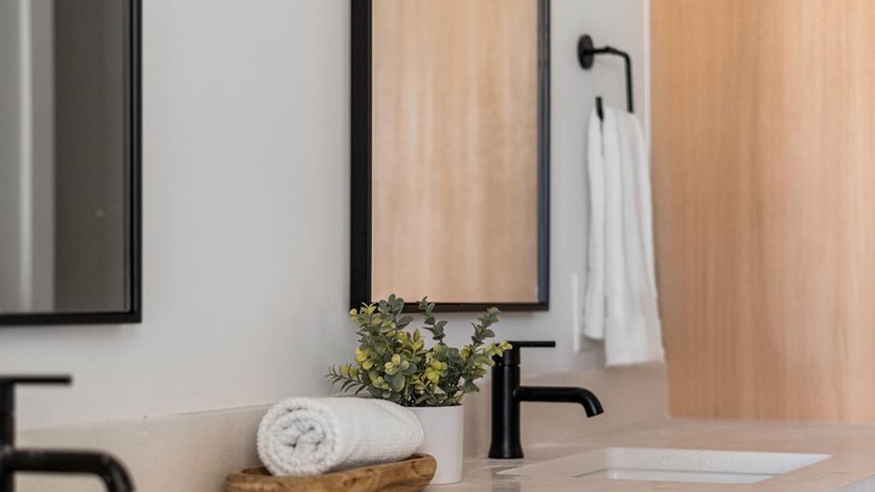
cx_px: 393
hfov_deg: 26.8
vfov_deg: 15.3
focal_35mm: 79
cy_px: 316
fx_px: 1833
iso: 500
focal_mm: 50
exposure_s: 1/60
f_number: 1.8
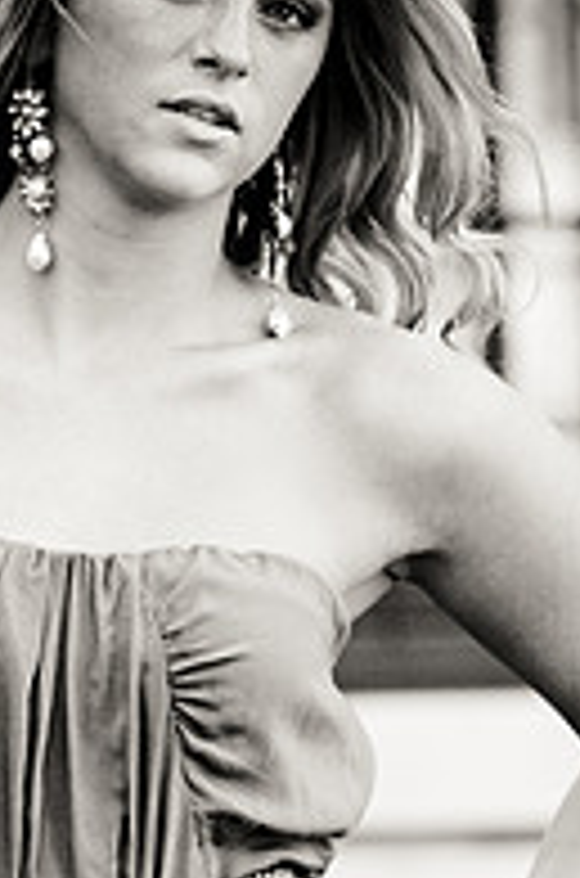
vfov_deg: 4.3
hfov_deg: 2.8
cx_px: 263
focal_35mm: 485
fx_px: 11783
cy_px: 774
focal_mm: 140
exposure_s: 1/500
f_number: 3.5
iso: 640
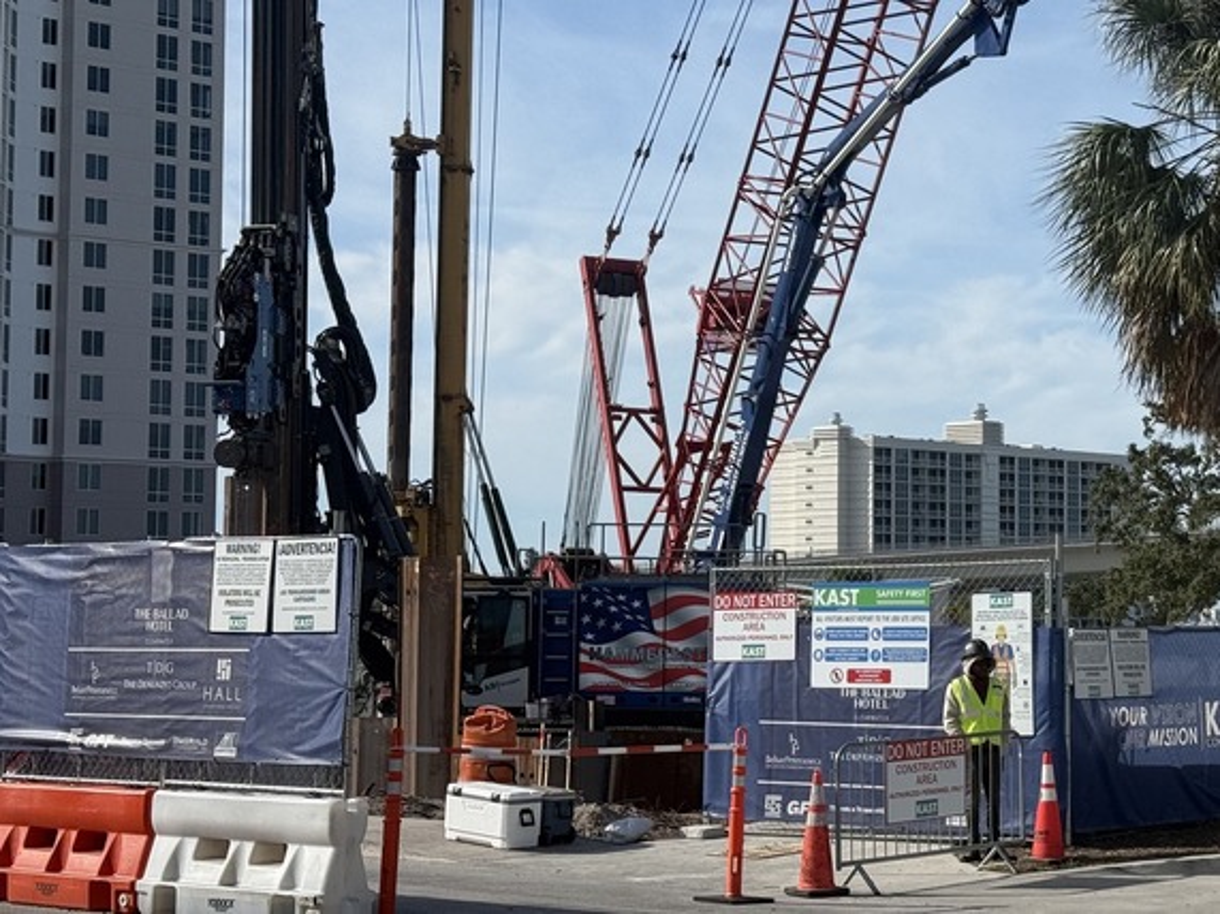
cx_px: 610
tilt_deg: +4.8
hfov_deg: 39.7
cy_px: 457
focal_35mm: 48
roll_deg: +0.1
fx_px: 1691
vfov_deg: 30.3
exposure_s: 1/7874
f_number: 1.78
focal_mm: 6.76
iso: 64
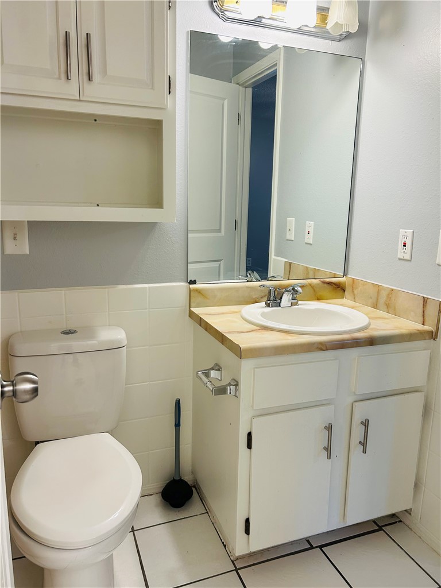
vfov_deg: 67.3
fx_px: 442
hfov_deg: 53.1
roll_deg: -1.3
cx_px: 220
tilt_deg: -11.3
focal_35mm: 26
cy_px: 294
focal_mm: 5.7
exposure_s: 1/120
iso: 125
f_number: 1.5
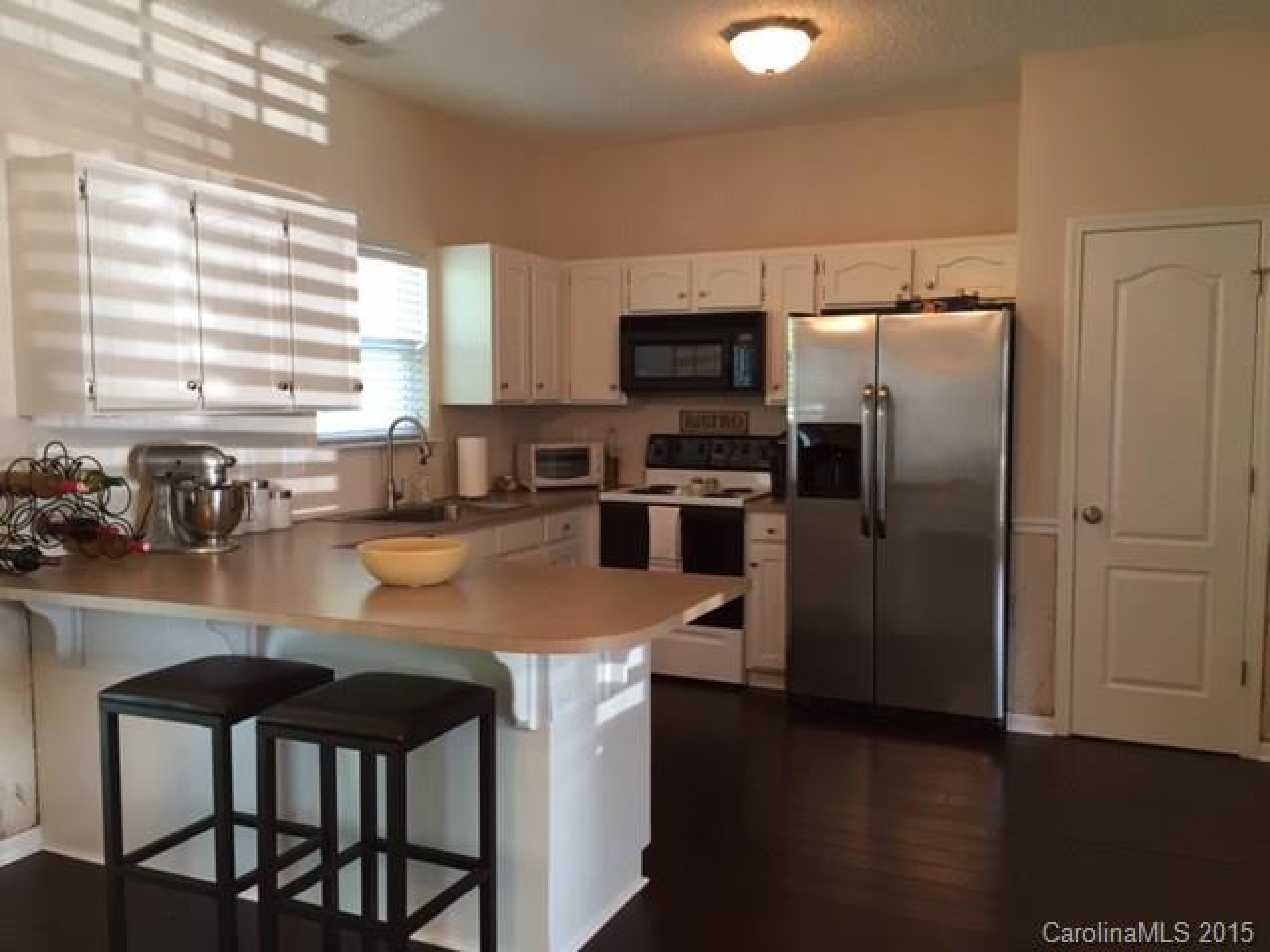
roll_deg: +0.2
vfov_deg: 48.2
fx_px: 1064
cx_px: 635
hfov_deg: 61.7
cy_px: 476
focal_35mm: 29
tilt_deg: -4.5
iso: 80
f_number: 2.2
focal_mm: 4.15
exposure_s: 1/30
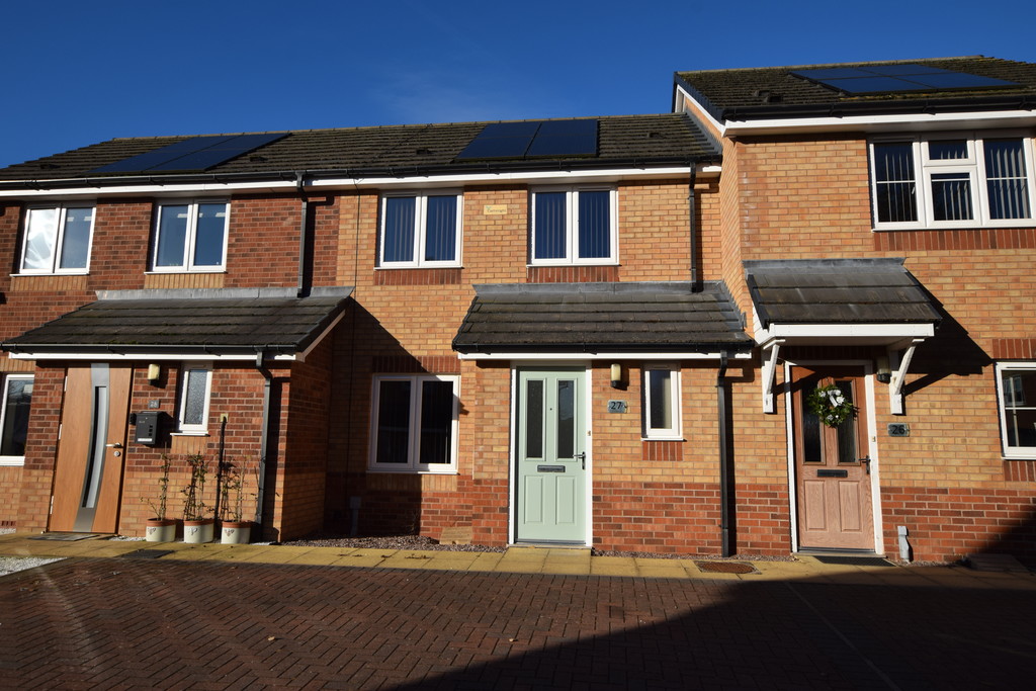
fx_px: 691
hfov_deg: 73.7
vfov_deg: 53.1
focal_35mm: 24
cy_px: 346
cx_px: 518
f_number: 10
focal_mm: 16
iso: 200
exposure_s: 1/400
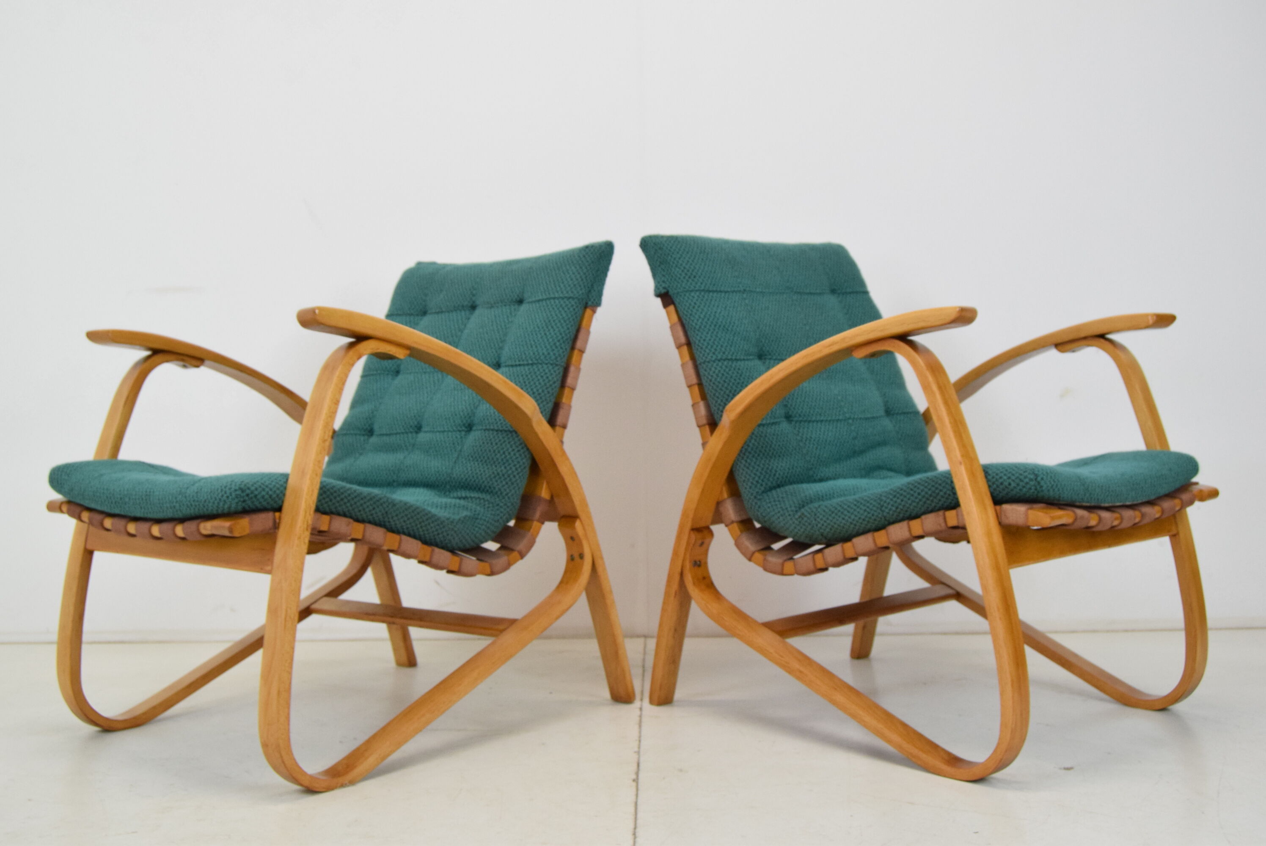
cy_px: 423
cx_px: 633
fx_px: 1373
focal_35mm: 39
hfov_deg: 49.5
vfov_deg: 34.3
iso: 1600
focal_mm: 26
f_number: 7.1
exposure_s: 1/200
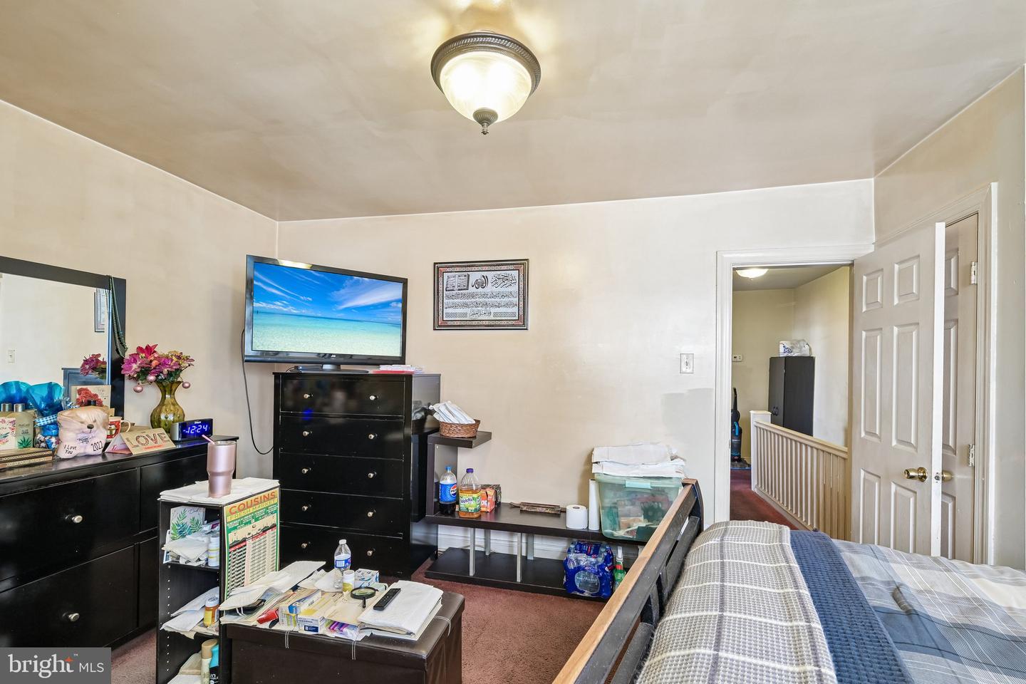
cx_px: 513
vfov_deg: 75.5
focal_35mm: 16
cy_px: 342
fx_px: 442
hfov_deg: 98.5
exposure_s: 1/3.33
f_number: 8
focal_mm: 15.5
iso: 400
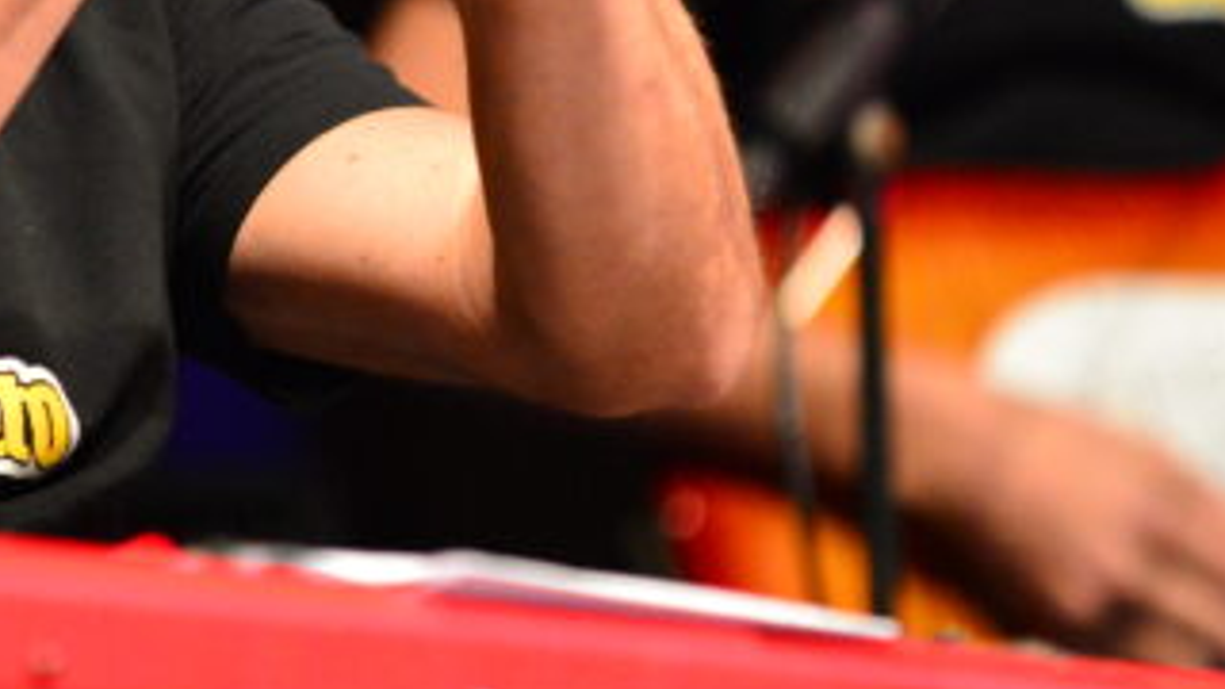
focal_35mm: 670
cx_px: -46
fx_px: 21763
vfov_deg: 1.8
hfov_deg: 3.2
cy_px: -180
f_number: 2.8
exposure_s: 1/200
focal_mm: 200
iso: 3200
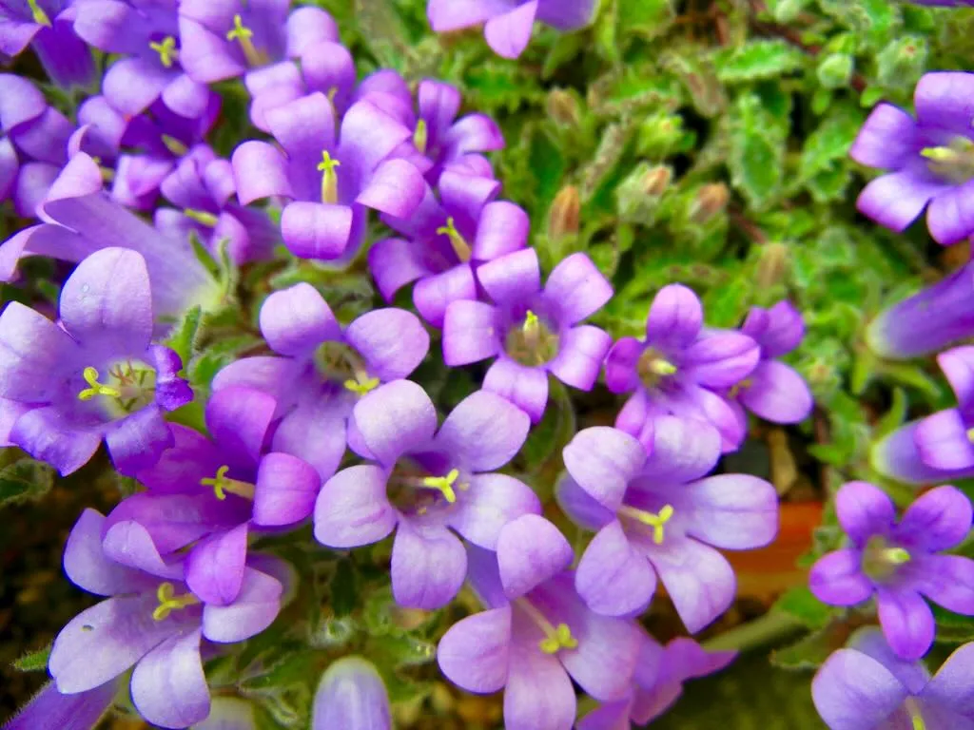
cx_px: 487
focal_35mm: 30
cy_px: 365
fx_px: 844
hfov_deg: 60.0
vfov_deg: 46.8
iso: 160
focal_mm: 5.4
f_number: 3.5
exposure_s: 1/678
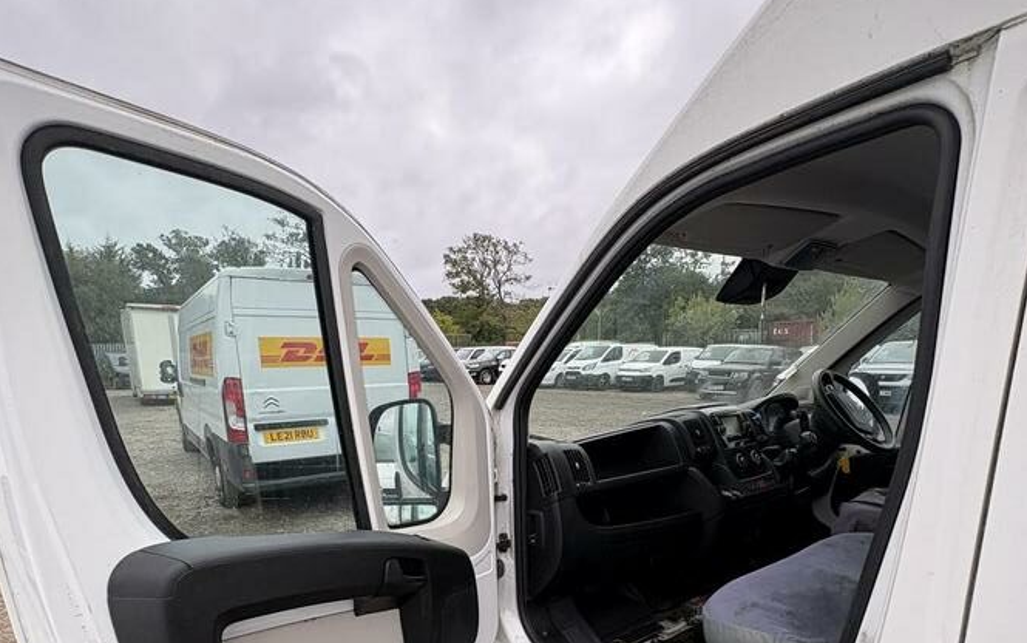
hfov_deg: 85.0
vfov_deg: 56.7
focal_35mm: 20
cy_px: 484
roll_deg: -0.7
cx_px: 514
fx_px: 560
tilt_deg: -5.6
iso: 40
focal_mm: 2.22
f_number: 2.2
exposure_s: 1/512
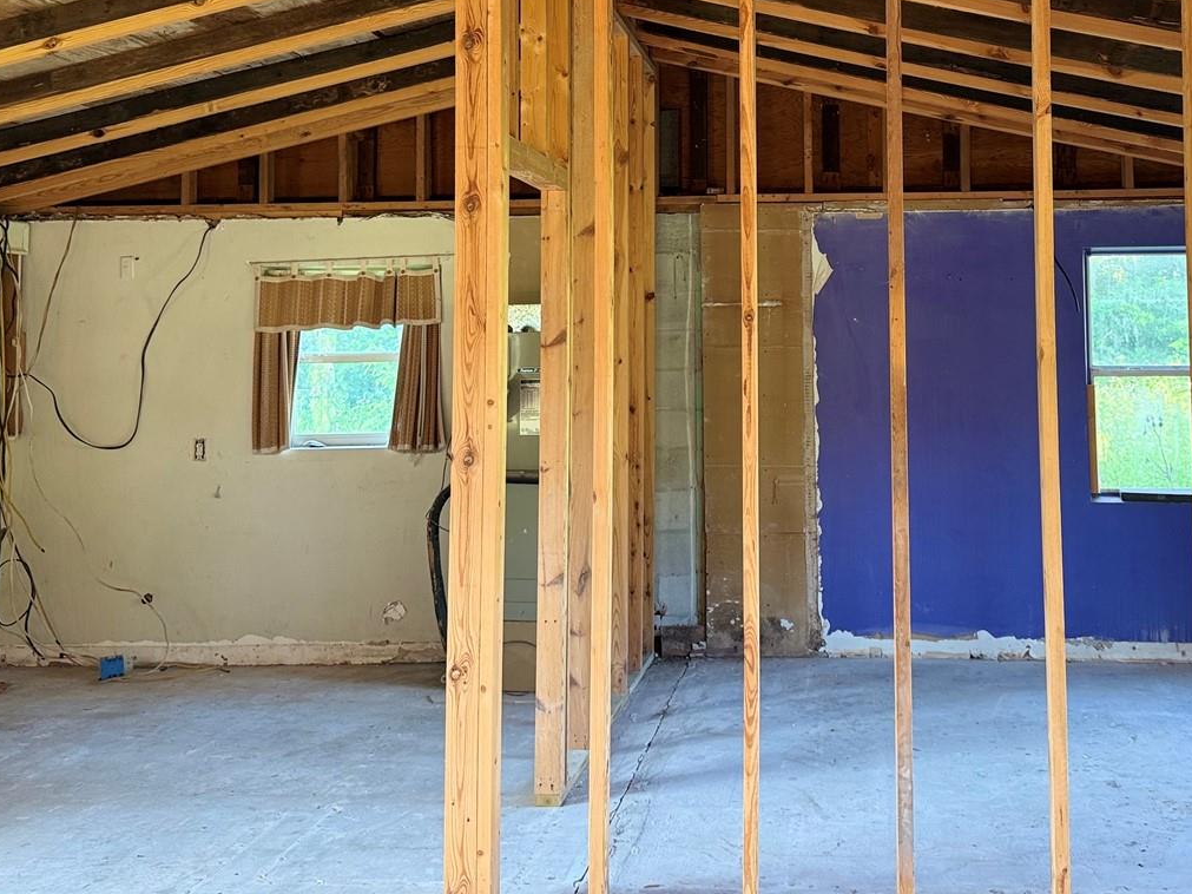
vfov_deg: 37.1
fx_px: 1308
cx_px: 762
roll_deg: +0.7
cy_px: 262
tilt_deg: +4.2
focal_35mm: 38
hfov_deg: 48.4
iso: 200
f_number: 1.78
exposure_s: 1/82
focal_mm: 6.76
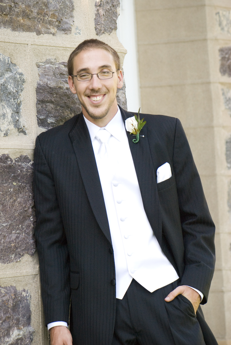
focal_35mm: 158
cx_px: 116
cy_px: 172
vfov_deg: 13.0
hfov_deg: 8.7
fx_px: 1512
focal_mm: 105
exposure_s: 1/320
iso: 1000
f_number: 6.3
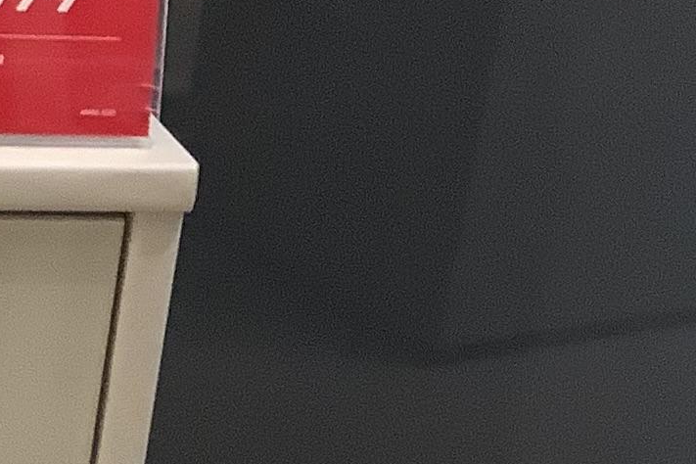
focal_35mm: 148
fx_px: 2861
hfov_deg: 13.2
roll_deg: -3.5
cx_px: -322
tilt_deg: -30.4
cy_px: 823
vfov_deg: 8.9
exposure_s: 1/50
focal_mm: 3.3
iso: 250
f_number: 2.4
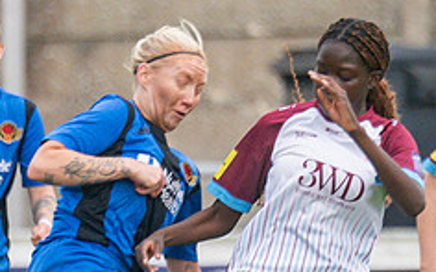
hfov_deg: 0.9
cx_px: 536
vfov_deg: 0.6
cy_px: 68
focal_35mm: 2315
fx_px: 27482
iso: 450
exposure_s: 1/1000
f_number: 4
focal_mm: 300
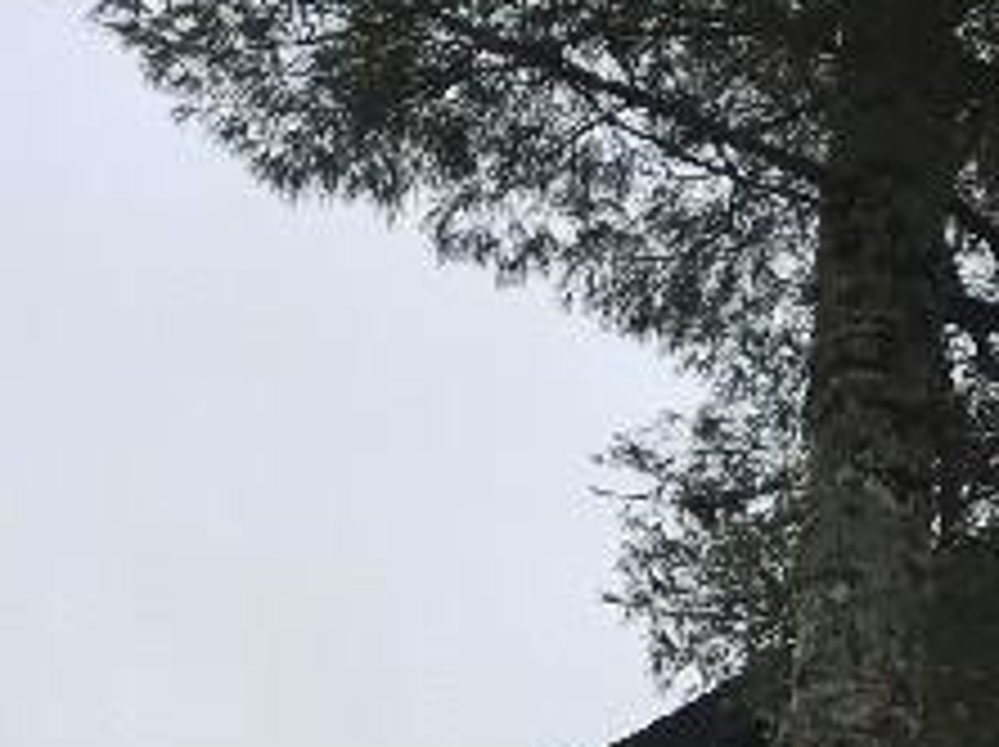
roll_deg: -3.4
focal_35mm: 134
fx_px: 3863
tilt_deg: +15.4
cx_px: 891
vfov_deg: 9.9
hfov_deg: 14.6
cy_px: 1674
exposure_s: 1/120
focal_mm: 4.15
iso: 50
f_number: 2.2
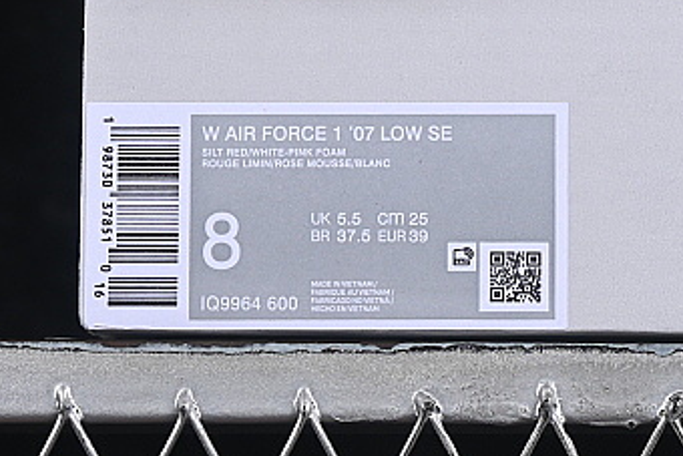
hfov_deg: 8.6
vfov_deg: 5.7
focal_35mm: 238
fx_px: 4517
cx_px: 665
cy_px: -108
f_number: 8
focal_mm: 50
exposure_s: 1/80
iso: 160
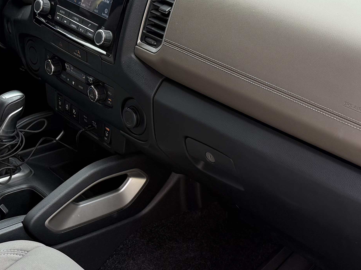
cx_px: 96
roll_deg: +4.5
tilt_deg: -26.0
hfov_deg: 26.0
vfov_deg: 19.9
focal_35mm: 74
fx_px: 772
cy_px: 133
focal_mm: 6.76
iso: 80
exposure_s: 1/593
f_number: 1.78
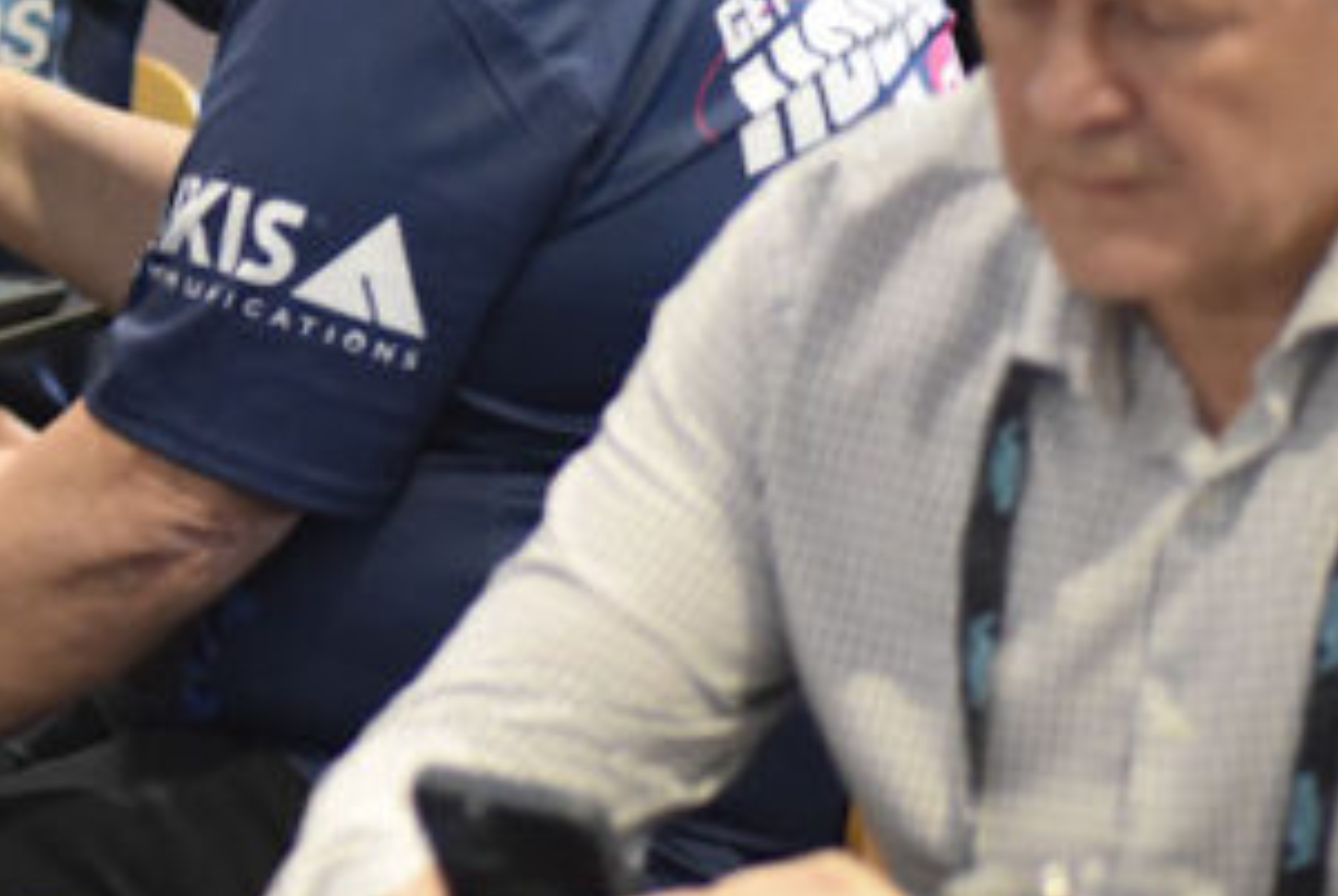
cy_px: -58
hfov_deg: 6.0
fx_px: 12692
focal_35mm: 341
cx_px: -549
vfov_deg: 4.0
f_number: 2.8
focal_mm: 100
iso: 3600
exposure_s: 1/125
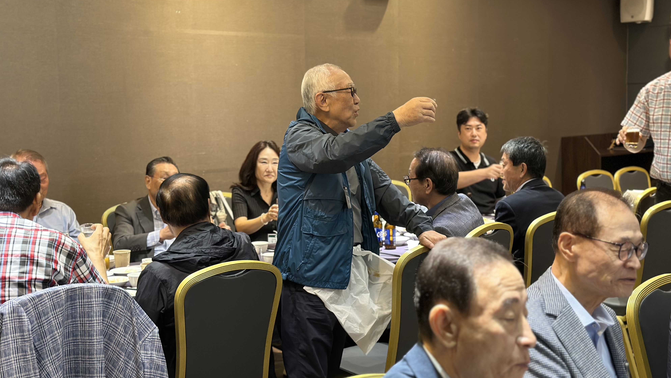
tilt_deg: -3.9
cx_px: 332
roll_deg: -0.3
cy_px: 170
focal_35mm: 53
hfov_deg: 39.2
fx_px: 943
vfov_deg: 22.6
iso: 320
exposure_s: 1/40
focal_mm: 6.86
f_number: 1.78
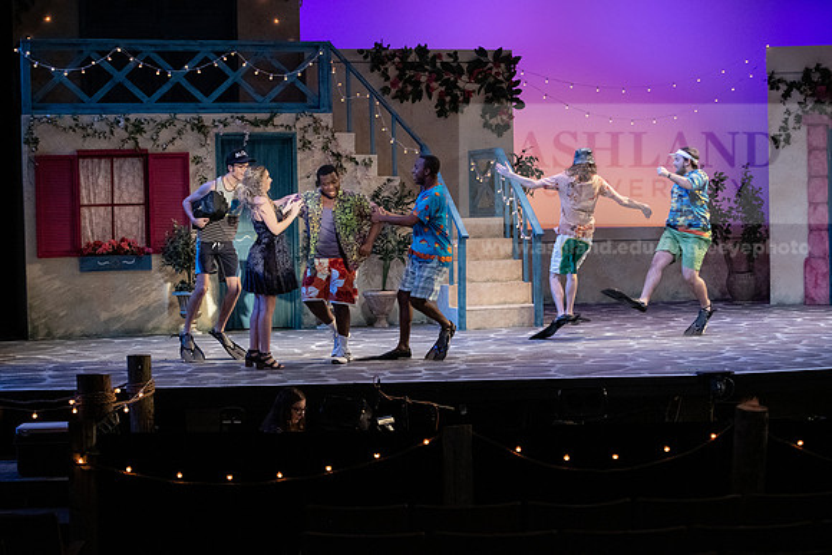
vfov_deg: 19.5
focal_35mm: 70
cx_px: 416
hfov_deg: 28.8
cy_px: 278
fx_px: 1618
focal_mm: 70
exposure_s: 1/320
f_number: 3.5
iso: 4000
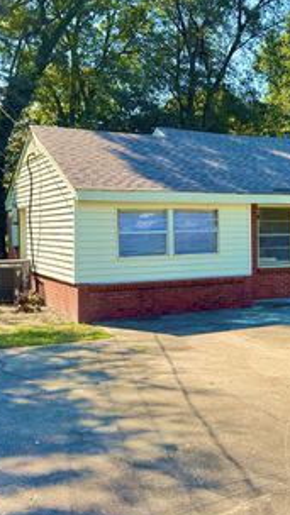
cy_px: 233
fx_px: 588
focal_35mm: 43
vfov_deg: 47.3
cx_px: 263
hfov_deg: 26.7
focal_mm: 6.76
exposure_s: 1/1980
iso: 80
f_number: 1.78
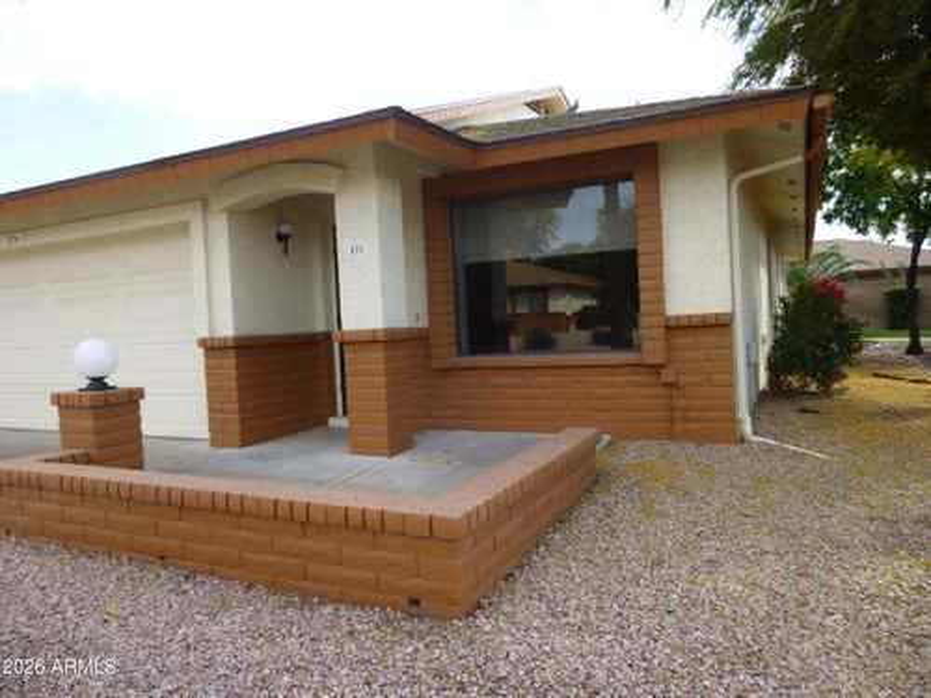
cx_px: 466
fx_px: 672
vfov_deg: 54.9
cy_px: 349
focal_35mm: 25
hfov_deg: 69.4
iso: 100
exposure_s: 1/400
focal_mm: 4.5
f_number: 3.1
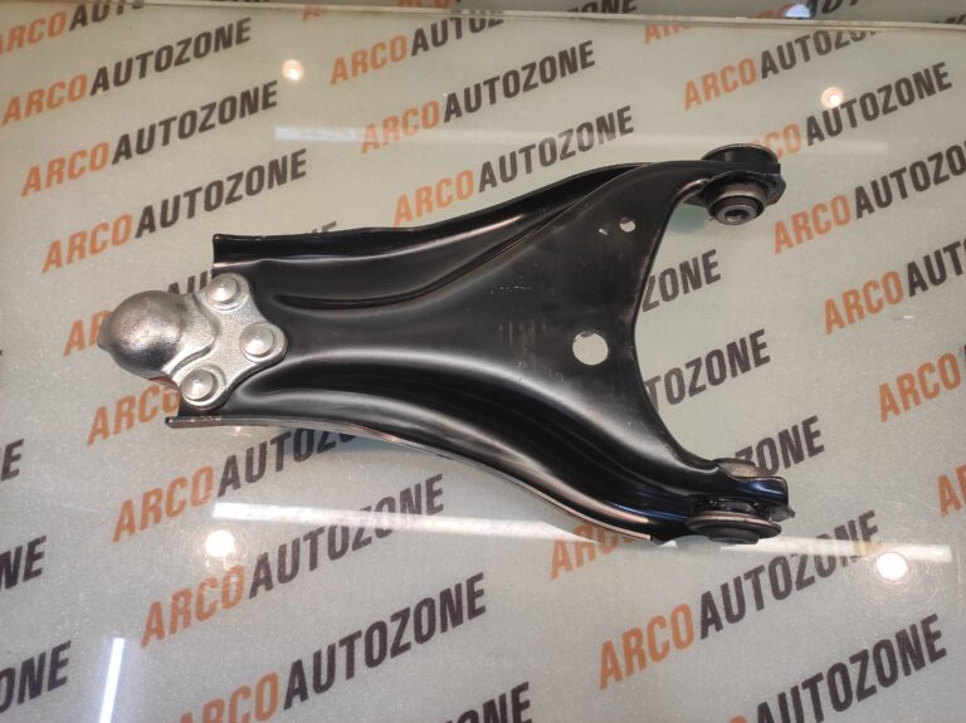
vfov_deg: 74.7
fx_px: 474
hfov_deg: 91.1
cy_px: 362
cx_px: 483
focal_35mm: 17
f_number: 1.79
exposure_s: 1/33
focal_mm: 4.74
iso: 96
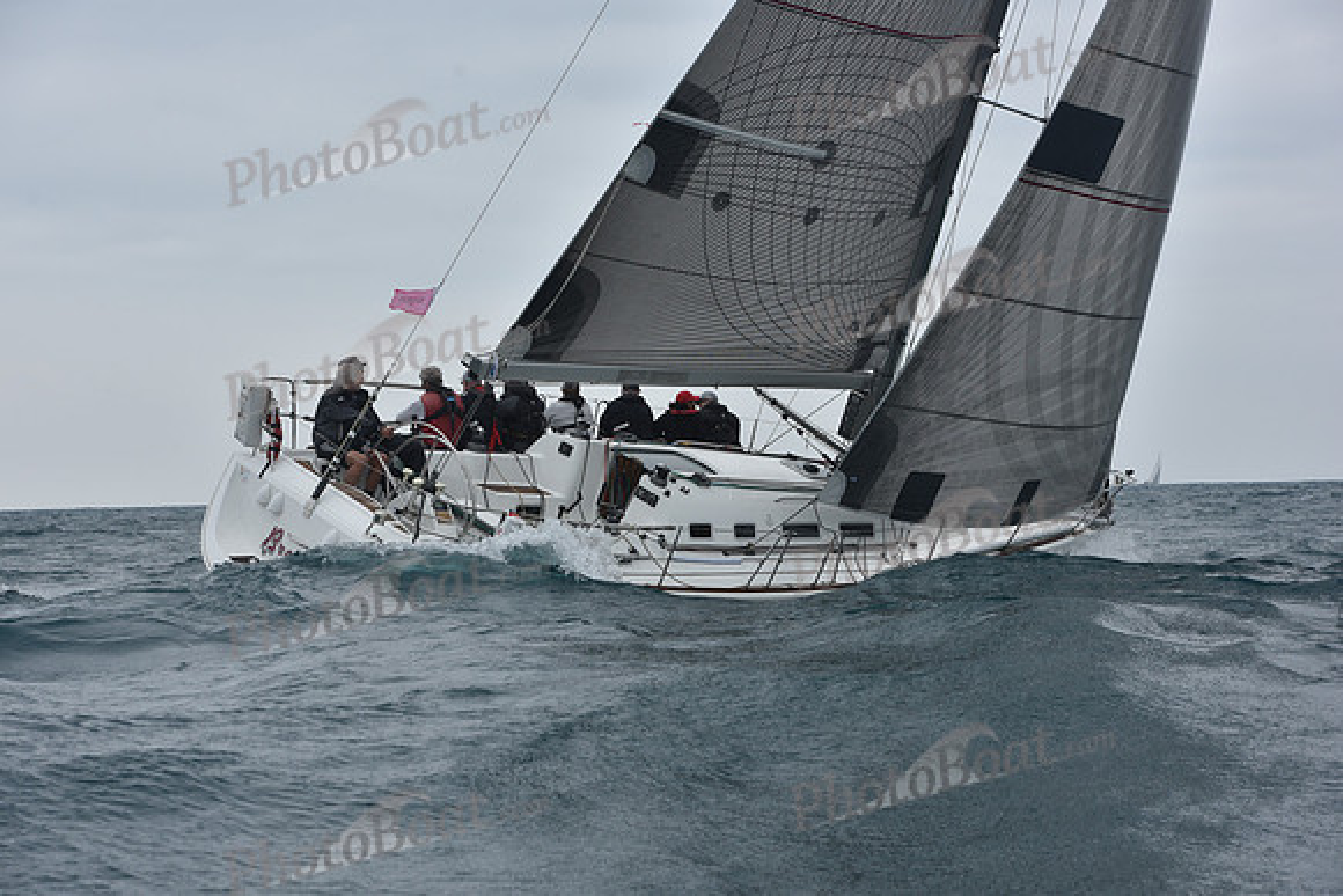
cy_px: 448
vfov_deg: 19.5
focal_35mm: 70
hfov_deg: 28.8
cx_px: 672
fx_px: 2612
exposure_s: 1/800
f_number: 7.1
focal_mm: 70
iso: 250
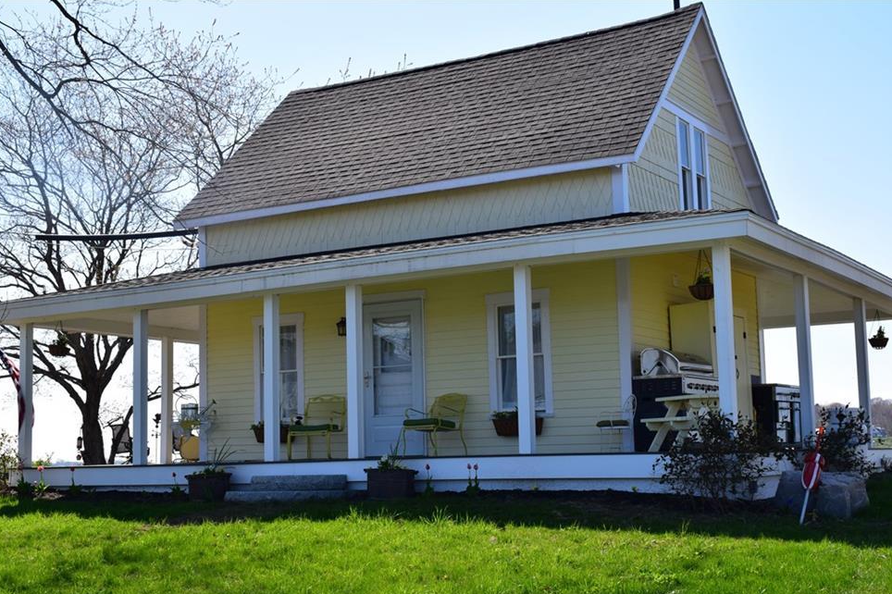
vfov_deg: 26.5
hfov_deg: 38.9
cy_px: 314
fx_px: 1263
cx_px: 467
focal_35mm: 51
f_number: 11
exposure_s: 1/500
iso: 400
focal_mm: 32
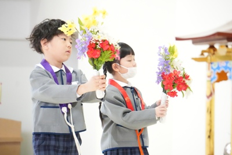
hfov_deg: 10.1
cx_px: 116
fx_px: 1315
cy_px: 78
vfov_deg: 6.7
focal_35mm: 204
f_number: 5.6
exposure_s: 1/500
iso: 10000
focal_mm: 136
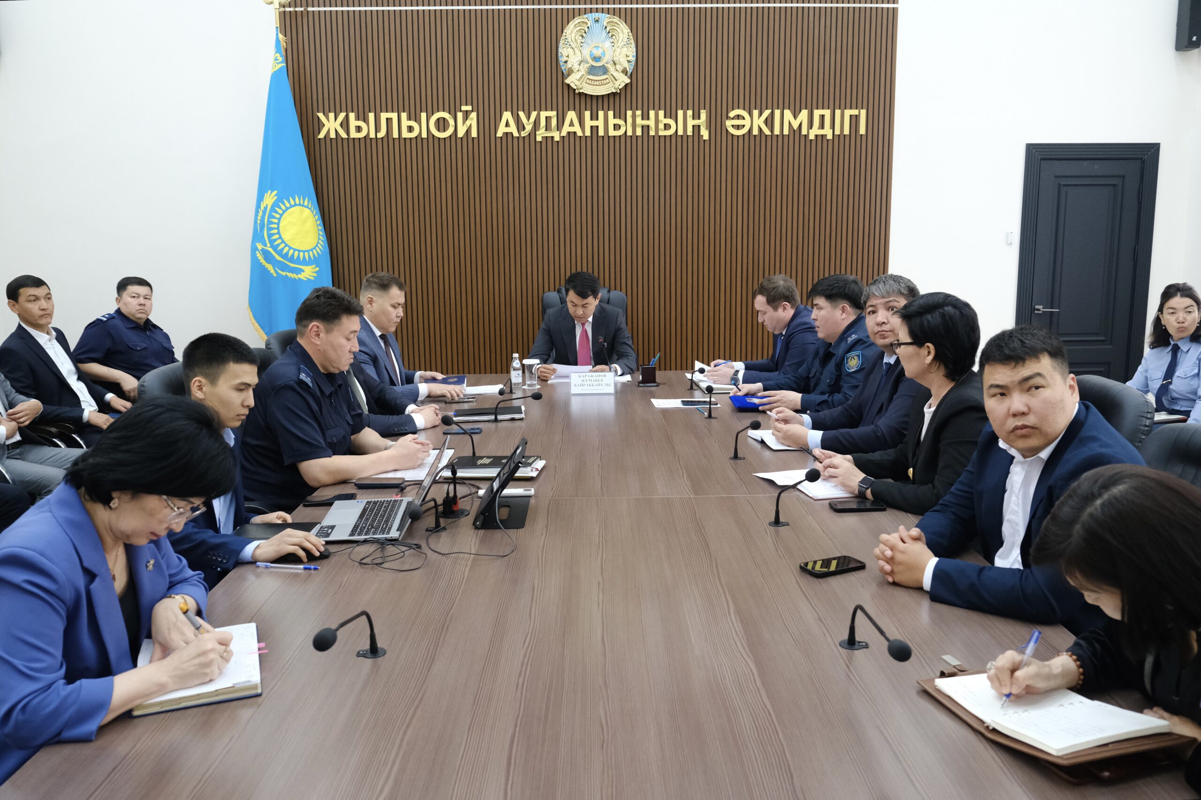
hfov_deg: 67.4
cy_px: 400
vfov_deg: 47.9
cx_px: 600
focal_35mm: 27
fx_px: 901
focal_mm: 18
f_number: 4
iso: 2000
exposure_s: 1/100
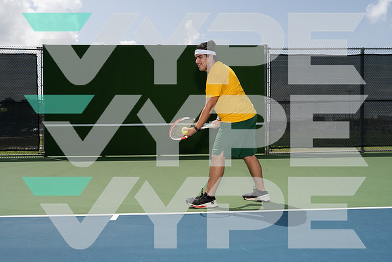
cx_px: 196
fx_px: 338
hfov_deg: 60.3
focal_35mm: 31
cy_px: 131
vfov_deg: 42.3
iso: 100
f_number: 10
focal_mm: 31
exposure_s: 1/250
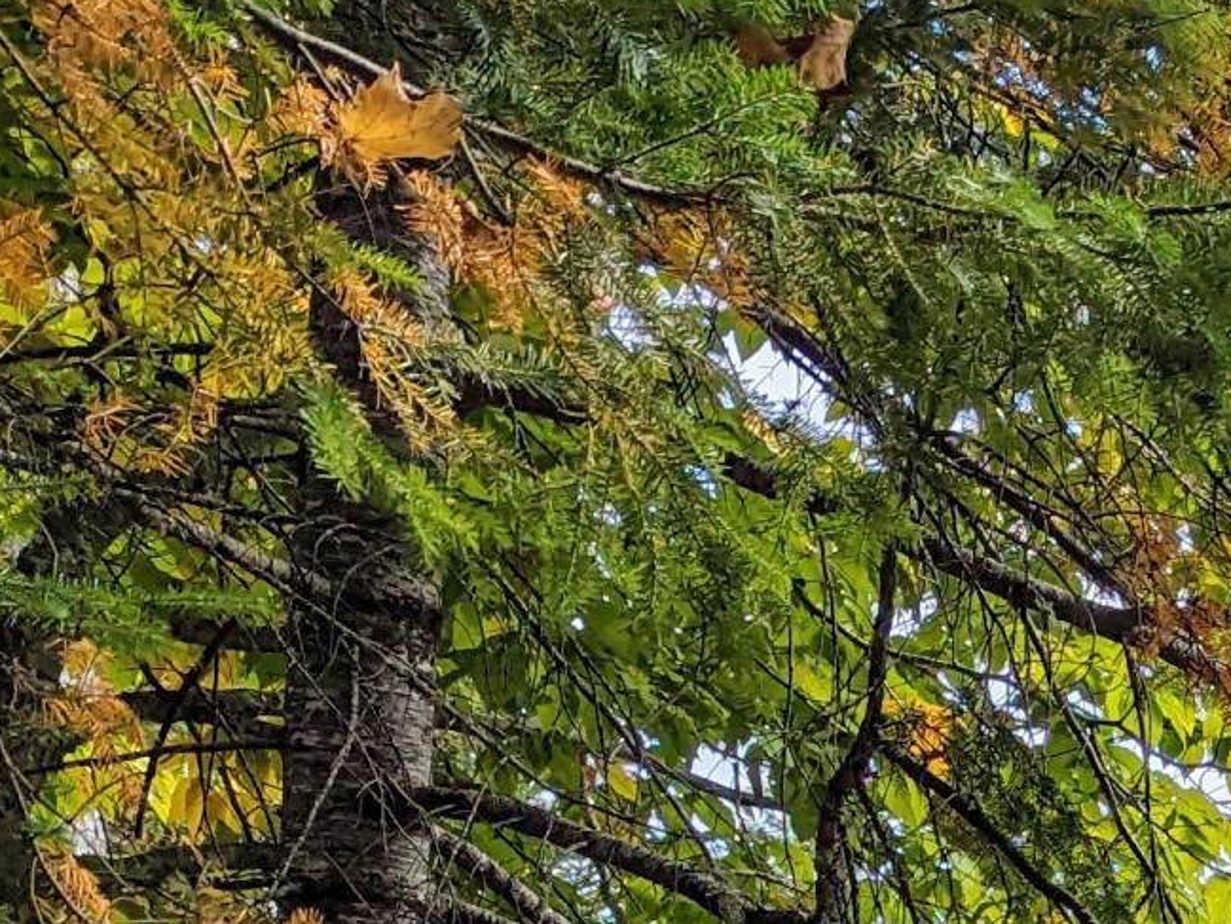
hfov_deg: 15.0
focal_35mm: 111
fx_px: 3948
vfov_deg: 12.3
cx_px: 2322
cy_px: 1647
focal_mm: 6.81
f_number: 1.85
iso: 35
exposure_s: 1/820
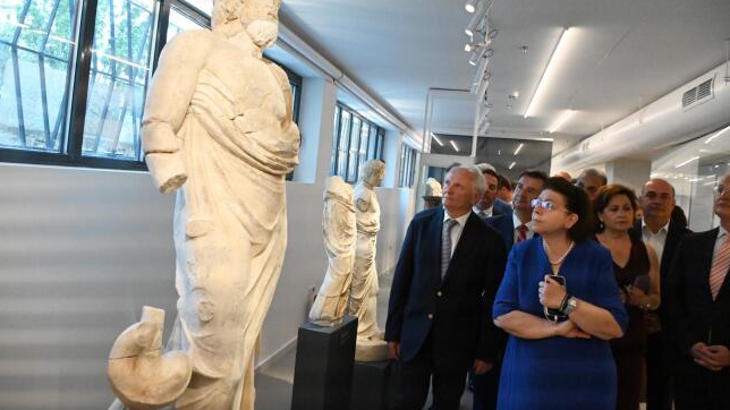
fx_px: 561
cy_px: 163
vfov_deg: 40.0
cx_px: 360
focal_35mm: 29
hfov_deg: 66.1
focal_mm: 18
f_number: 3.5
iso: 6400
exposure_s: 1/1250
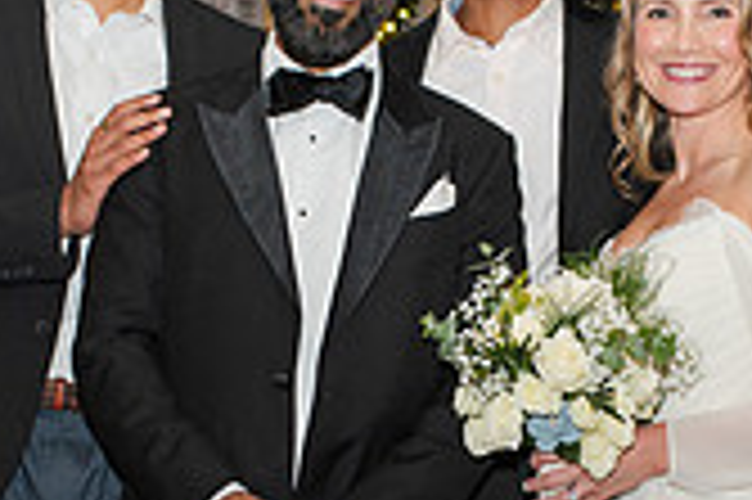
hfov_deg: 14.5
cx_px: 385
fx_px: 2963
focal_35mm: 142
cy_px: 577
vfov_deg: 9.5
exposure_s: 1/200
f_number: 4
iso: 1000
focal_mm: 35
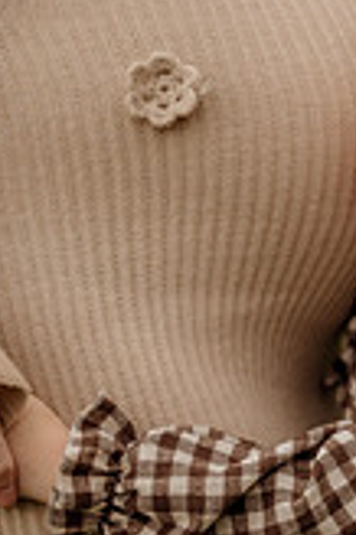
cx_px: 420
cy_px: 427
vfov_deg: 14.9
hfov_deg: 9.9
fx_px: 2036
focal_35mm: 137
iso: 200
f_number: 1.8
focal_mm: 50
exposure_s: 1/320
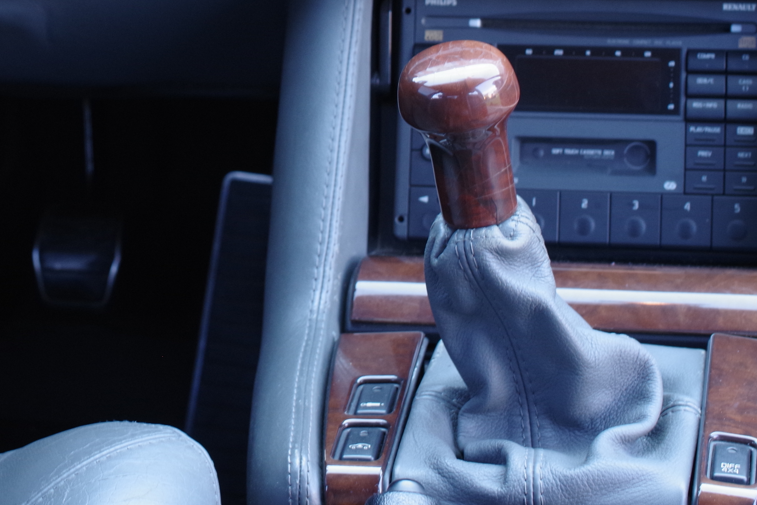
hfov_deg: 13.6
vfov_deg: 9.1
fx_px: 3134
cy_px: -114
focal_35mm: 149
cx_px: 62
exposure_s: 1/30
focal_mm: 50
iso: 800
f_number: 5
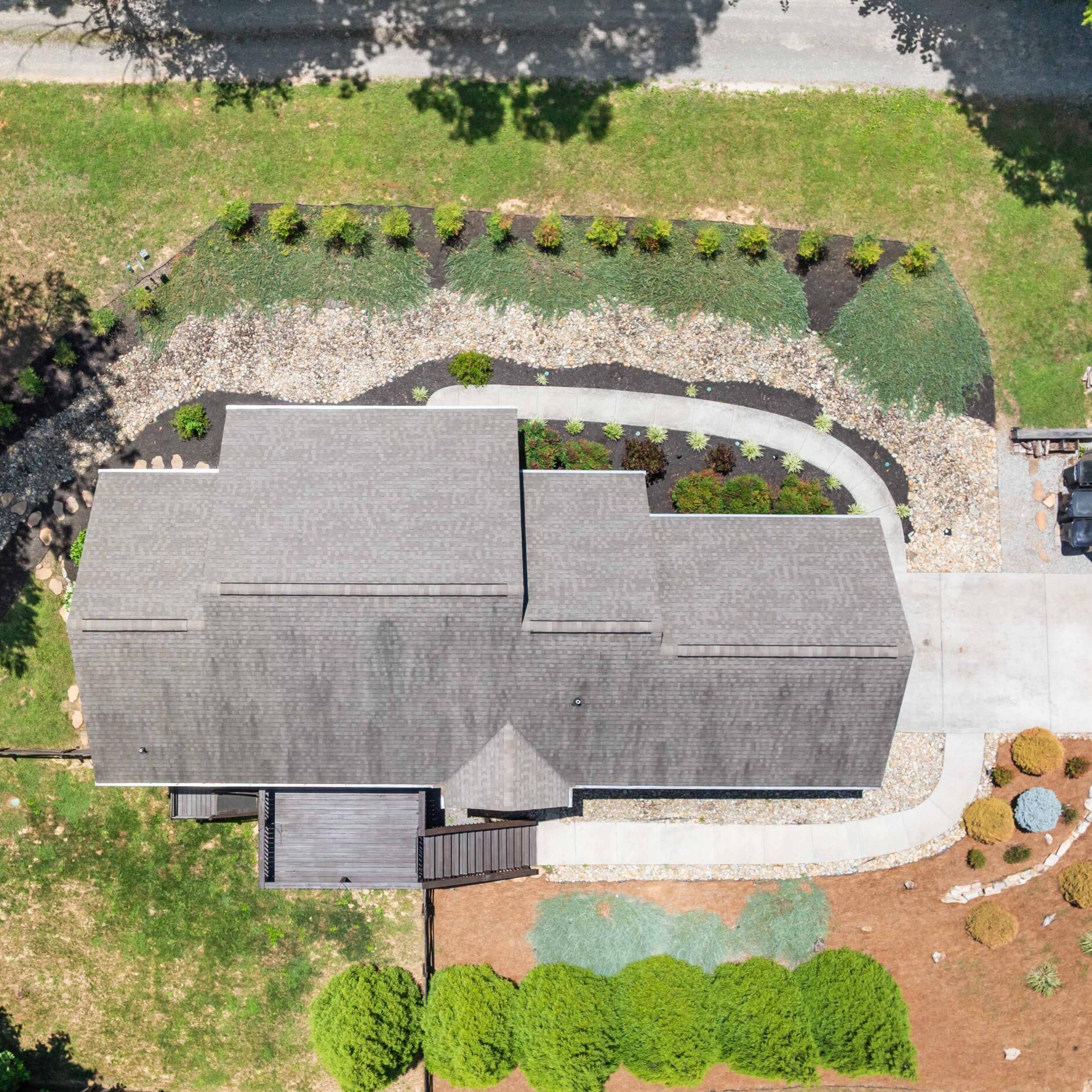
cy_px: 623
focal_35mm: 34
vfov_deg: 48.3
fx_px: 1213
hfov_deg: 48.1
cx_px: 424
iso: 100
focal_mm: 12.29
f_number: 2.8
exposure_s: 1/120
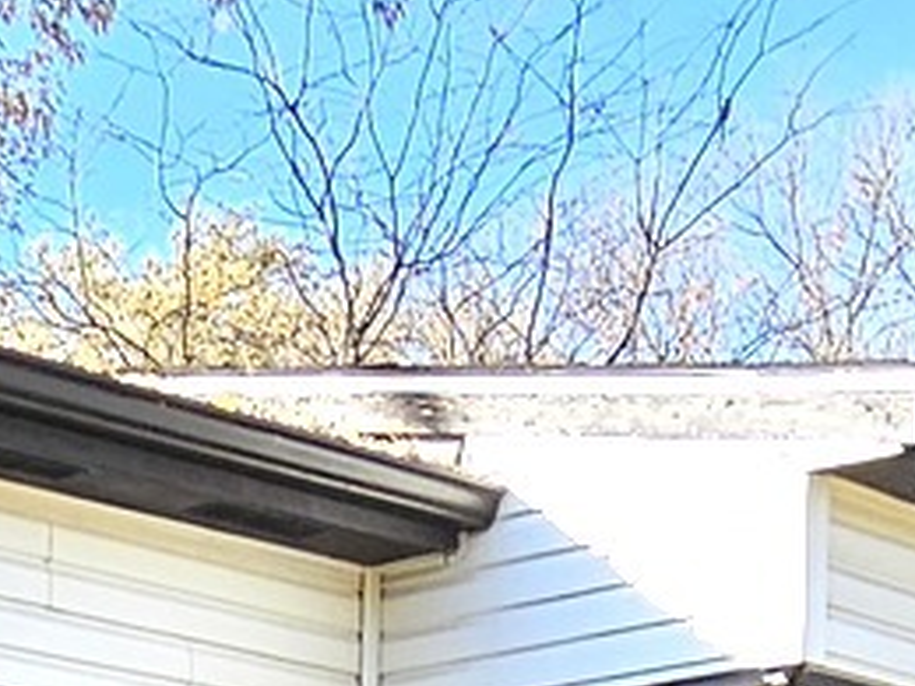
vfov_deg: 13.9
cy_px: 1671
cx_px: -424
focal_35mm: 72
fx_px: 1903
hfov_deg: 22.6
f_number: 2.2
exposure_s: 1/859
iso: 50
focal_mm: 2.2
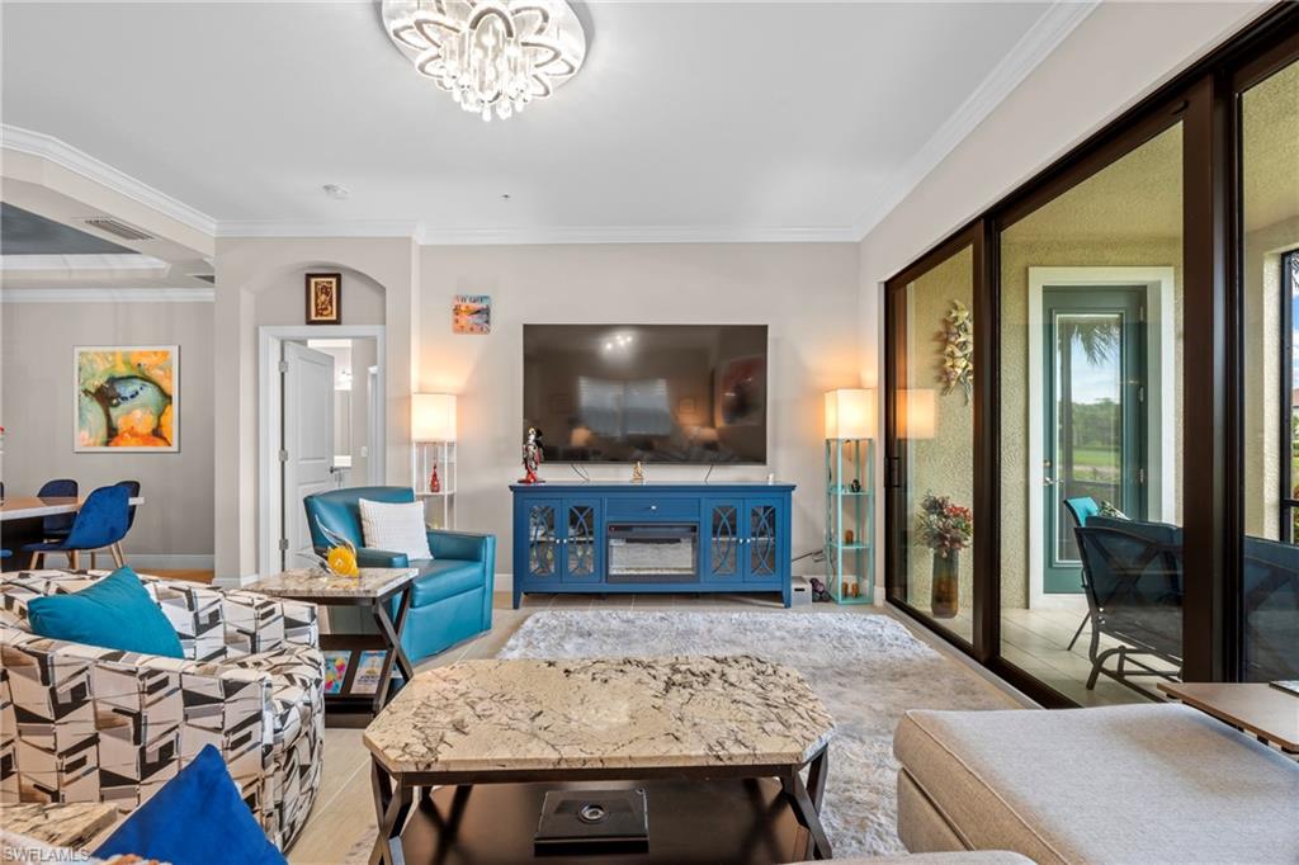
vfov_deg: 73.7
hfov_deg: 96.8
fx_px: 577
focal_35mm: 16
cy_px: 432
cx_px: 650
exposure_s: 1.3
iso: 100
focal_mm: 16
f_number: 9
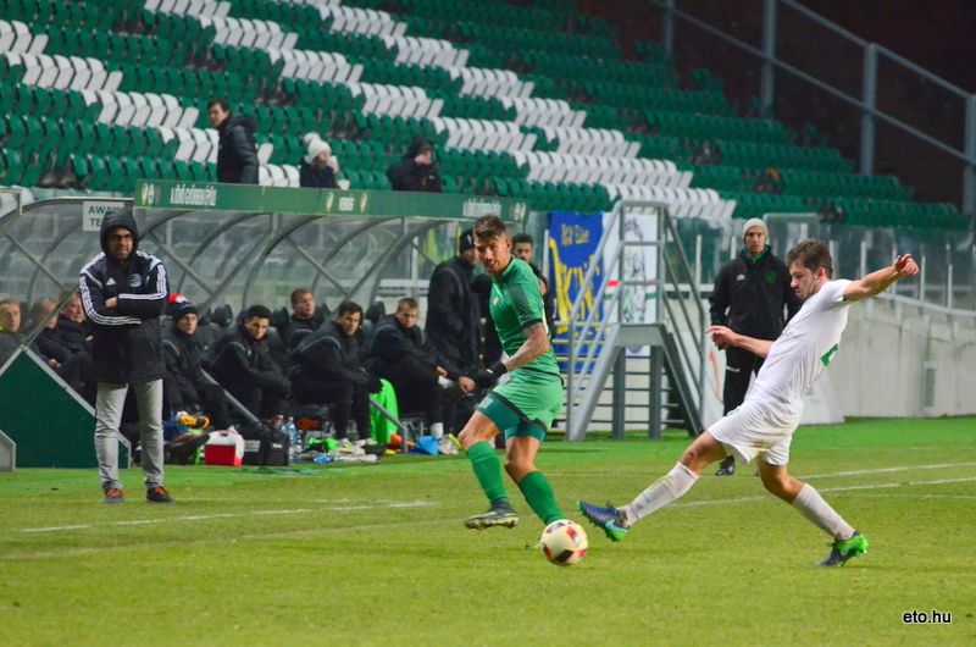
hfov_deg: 6.0
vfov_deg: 4.0
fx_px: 9335
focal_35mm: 345
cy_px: 324
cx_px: 488
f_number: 5.6
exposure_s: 1/400
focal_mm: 230
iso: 4000
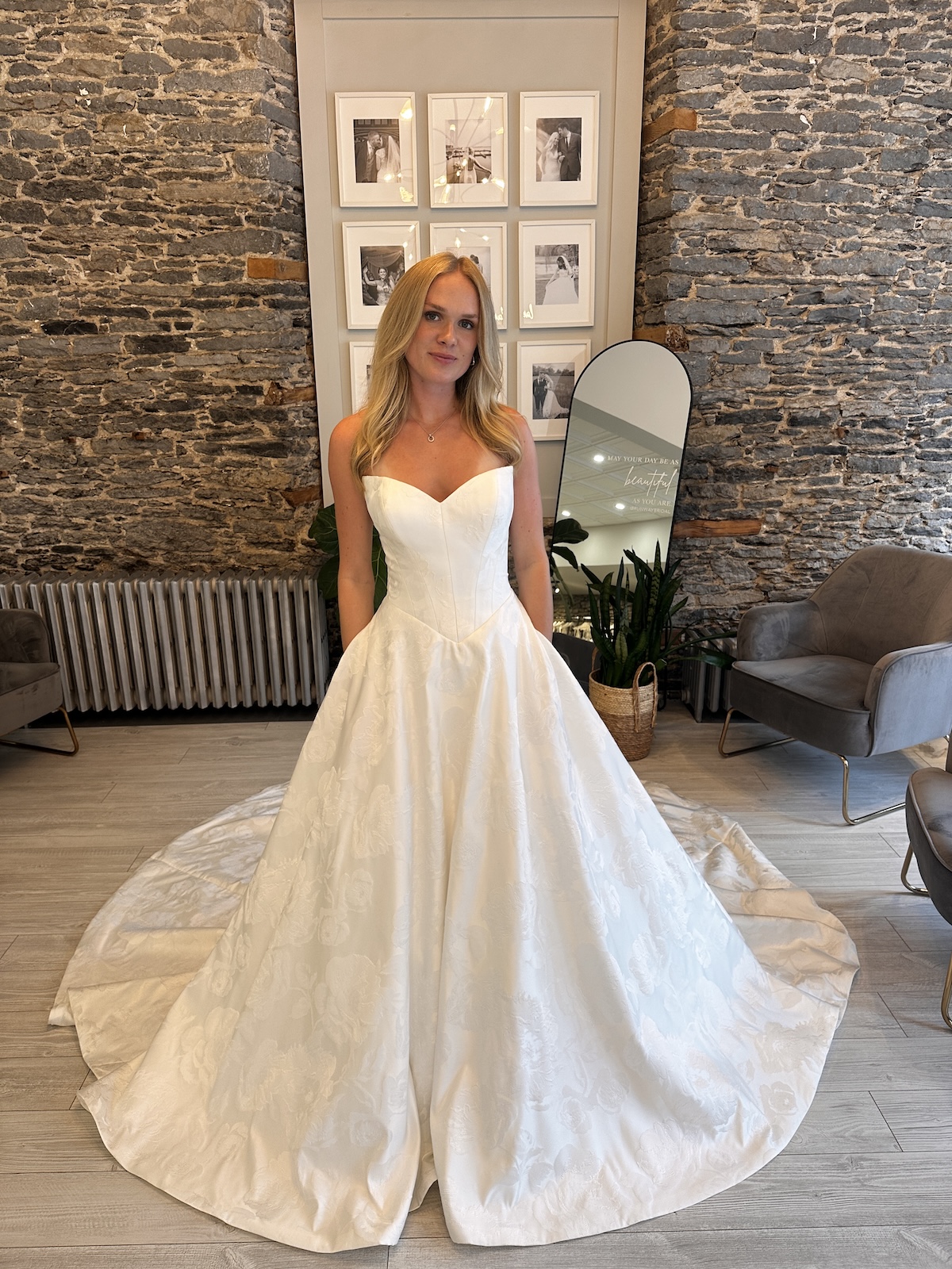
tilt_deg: -15.8
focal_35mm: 24
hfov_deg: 56.8
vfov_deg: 71.6
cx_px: 476
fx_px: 880
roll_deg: +0.1
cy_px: 634
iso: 100
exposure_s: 1/120
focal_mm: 6.86
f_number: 1.78
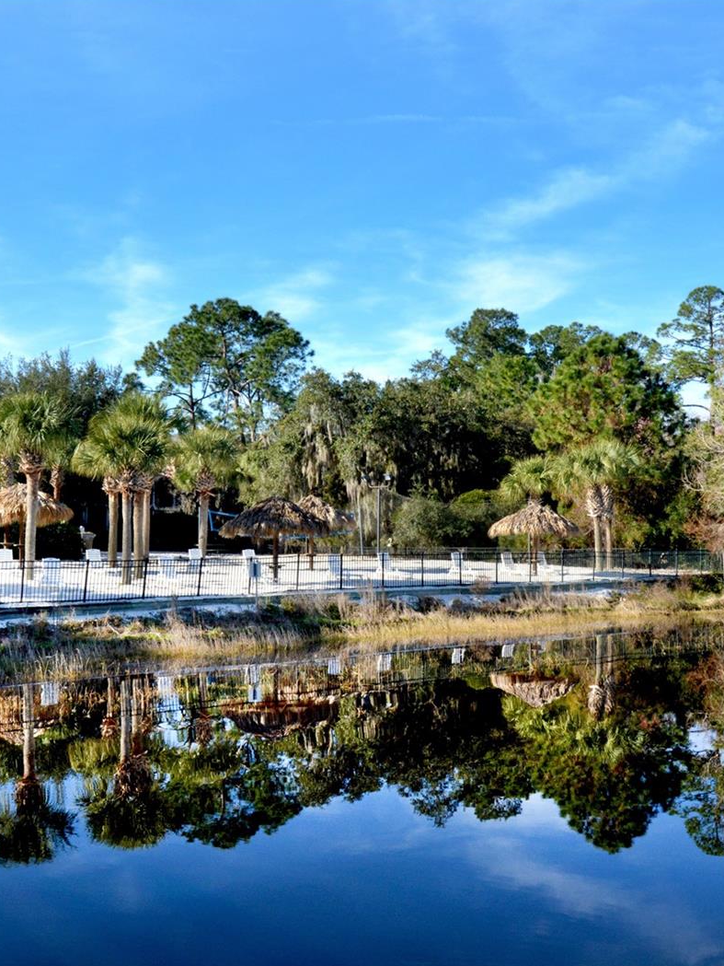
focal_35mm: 44
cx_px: 373
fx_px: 1227
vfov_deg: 42.9
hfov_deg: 32.9
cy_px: 483
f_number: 16
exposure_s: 1/400
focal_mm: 20
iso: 800
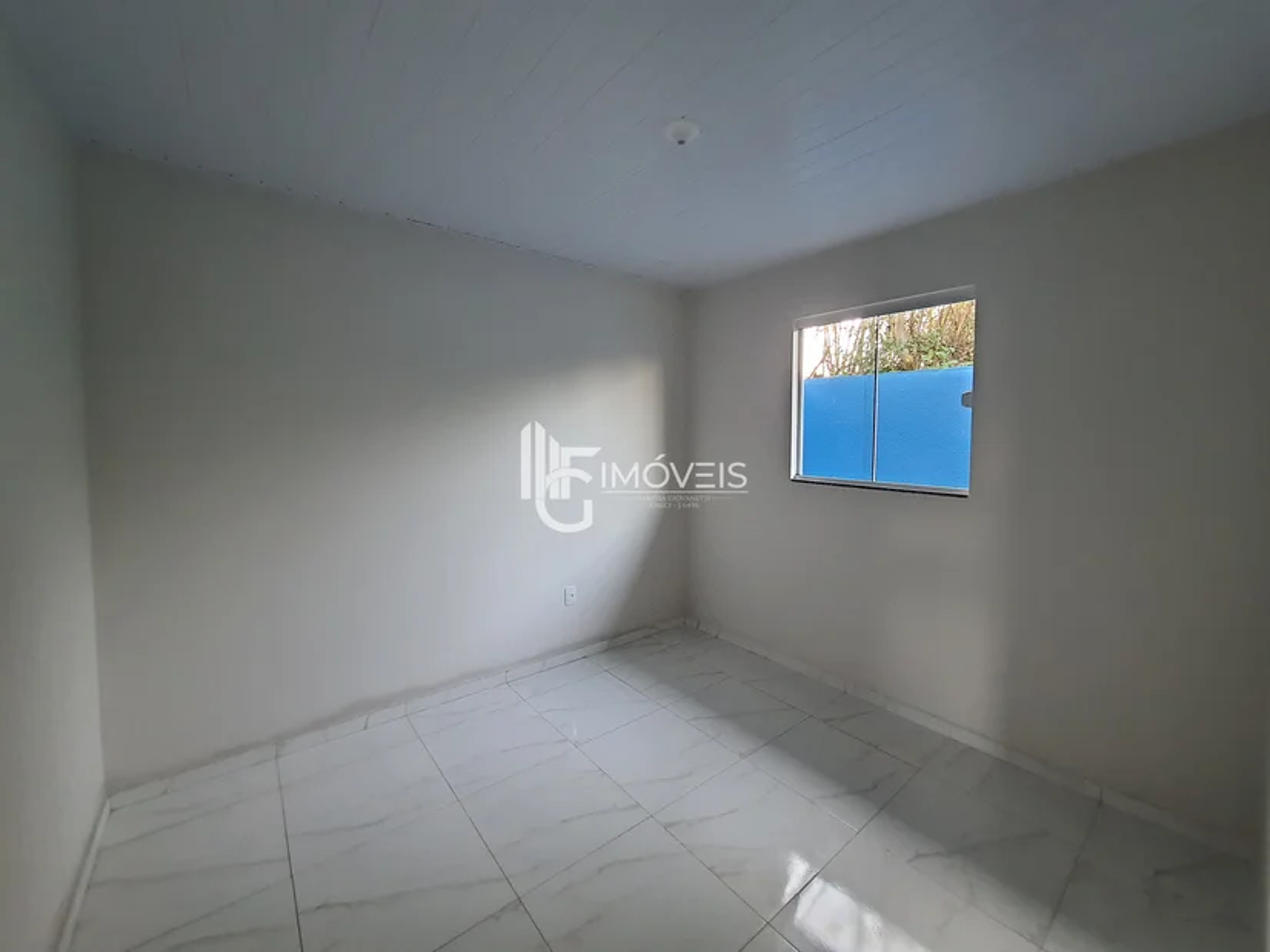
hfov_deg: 106.2
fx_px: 477
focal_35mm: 13
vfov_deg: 89.9
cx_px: 635
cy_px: 476
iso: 320
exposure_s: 1/30
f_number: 2.2
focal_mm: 1.74
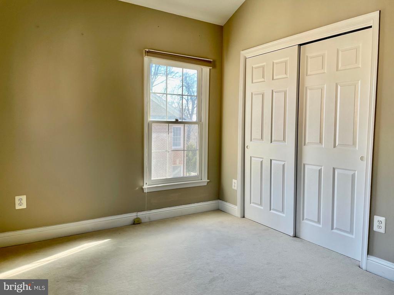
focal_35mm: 26
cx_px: 197
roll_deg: -0.5
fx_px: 296
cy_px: 148
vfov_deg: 53.1
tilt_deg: -3.7
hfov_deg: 67.3
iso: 32
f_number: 1.6
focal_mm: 4.2
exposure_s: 1/120
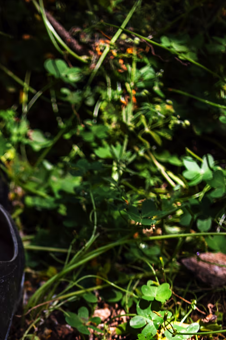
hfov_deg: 13.5
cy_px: 345
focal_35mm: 98
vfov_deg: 20.1
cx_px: -63
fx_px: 924
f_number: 2.8
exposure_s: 1/750
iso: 200
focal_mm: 35
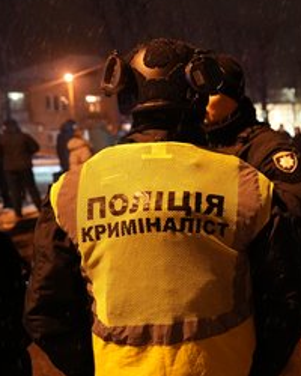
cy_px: 178
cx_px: 298
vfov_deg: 43.8
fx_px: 468
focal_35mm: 42
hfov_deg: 32.9
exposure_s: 1/80
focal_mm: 28
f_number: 2.8
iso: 12800
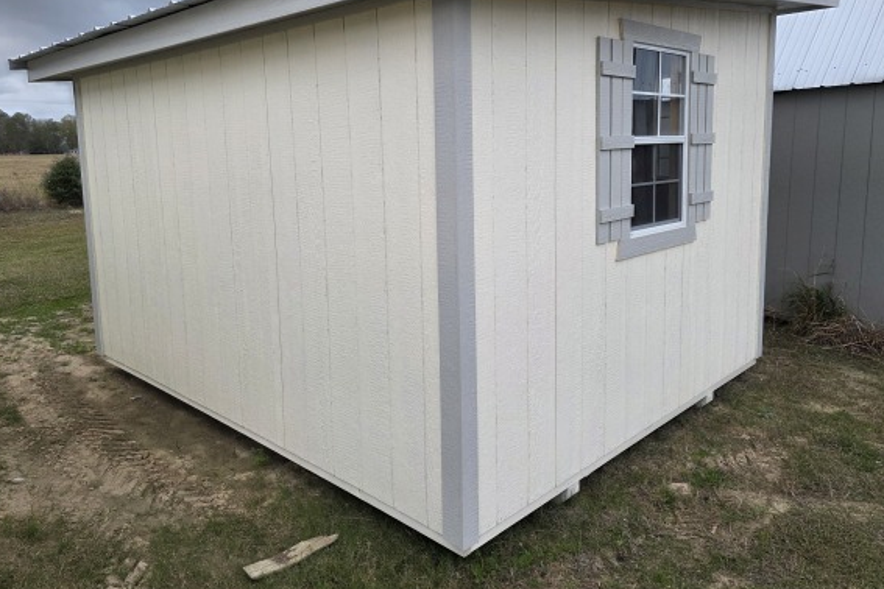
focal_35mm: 27
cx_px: 432
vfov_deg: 47.6
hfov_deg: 67.4
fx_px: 663
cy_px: 232
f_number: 1.7
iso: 160
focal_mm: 6.3
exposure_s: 1/180
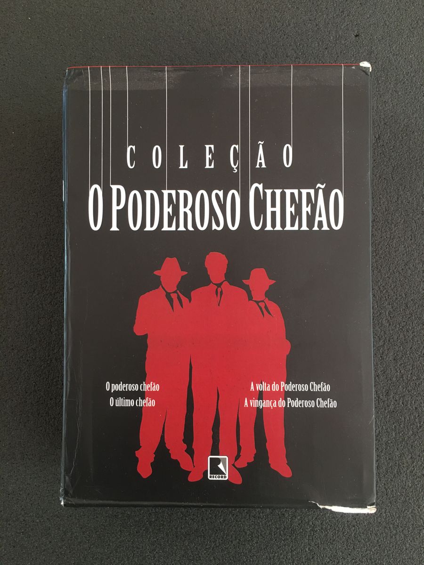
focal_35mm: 29
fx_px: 474
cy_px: 282
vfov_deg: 61.7
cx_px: 212
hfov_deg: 48.2
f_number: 2.2
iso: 50
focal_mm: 4.15
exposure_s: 1/15
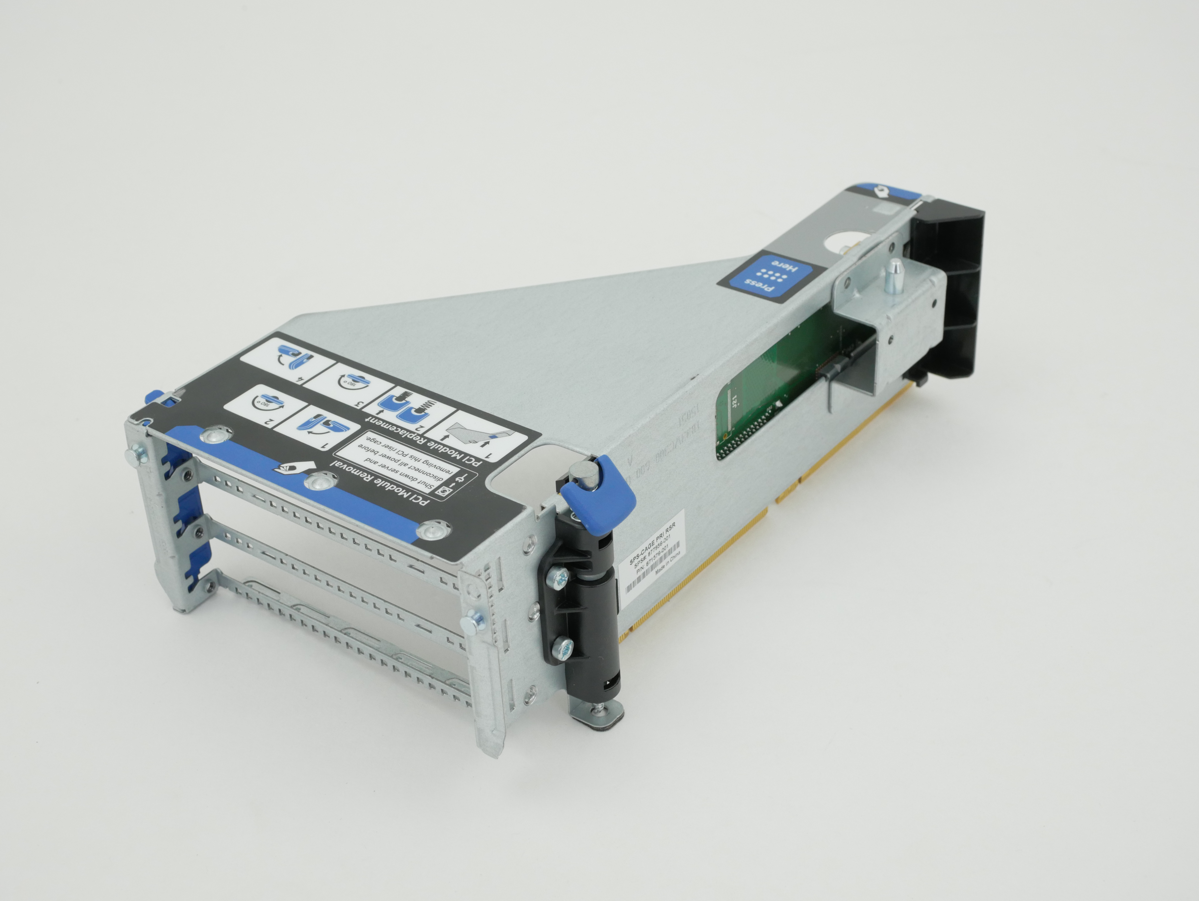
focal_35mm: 60
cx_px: 600
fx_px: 2079
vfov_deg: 24.4
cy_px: 450
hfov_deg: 32.2
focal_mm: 30
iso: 800
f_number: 6.3
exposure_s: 1/160
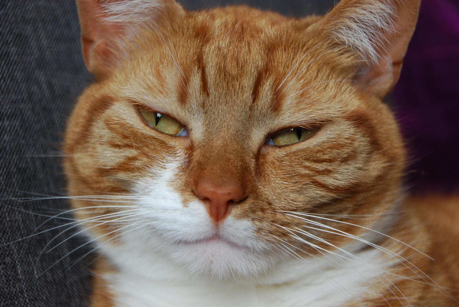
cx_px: 230
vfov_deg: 11.7
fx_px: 1494
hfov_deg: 17.5
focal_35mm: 117
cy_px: 154
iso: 400
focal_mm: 78
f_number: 5.6
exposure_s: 1/60
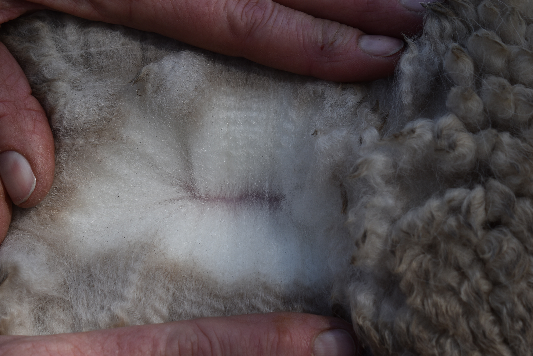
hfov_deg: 21.1
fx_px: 1430
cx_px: 276
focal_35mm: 97
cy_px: 204
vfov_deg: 14.2
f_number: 8
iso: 100
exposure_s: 1/160
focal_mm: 55
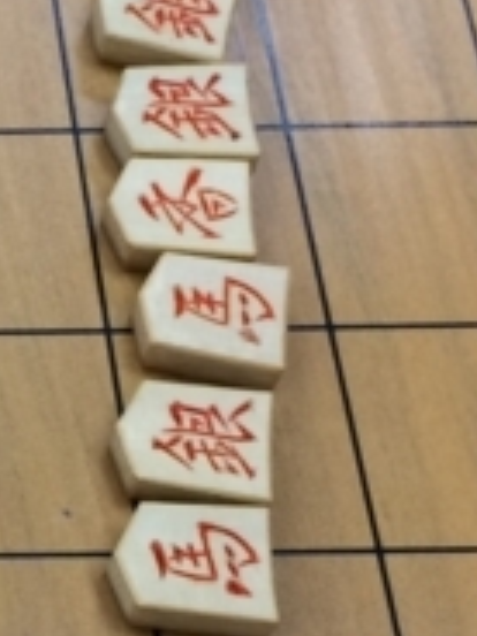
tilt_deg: -60.2
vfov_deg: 16.0
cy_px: 446
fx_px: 2260
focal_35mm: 123
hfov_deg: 11.0
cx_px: -458
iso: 40
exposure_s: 1/33
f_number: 2.2
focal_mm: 4.15
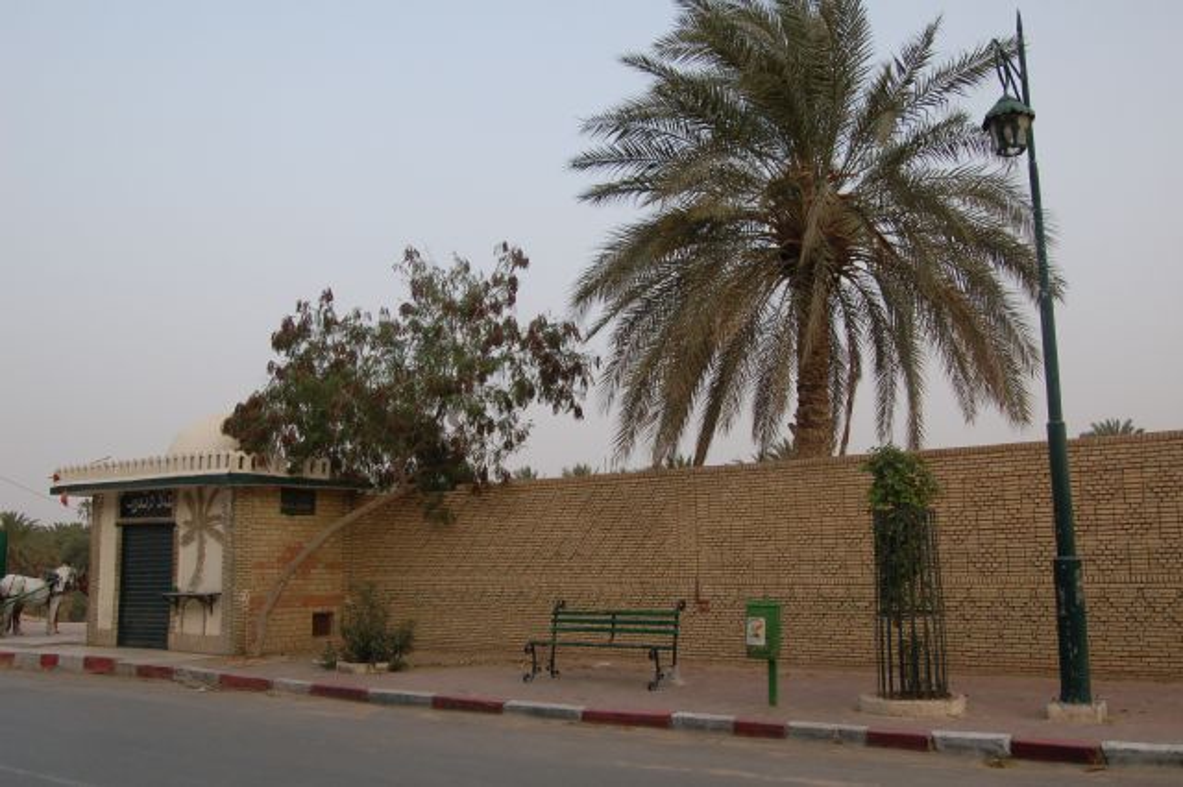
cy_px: 394
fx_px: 985
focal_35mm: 30
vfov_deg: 43.6
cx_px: 592
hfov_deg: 62.0
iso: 400
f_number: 6.3
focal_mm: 20
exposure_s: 1/160
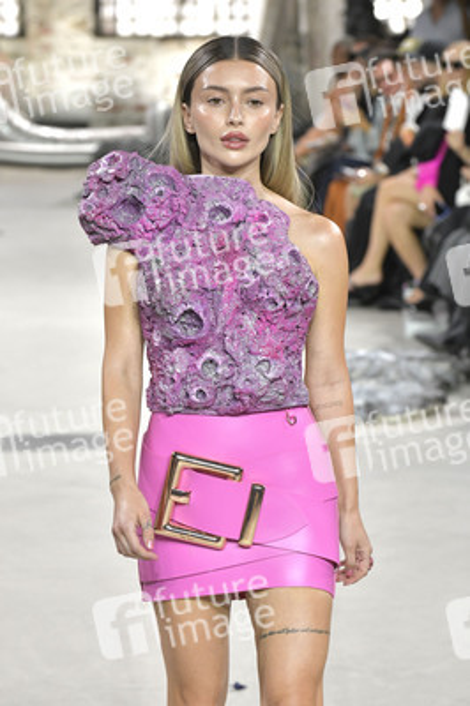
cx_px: 235
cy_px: 353
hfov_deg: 9.5
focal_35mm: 144
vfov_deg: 14.3
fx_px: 2825
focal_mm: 120
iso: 2500
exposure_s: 1/320
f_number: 6.3
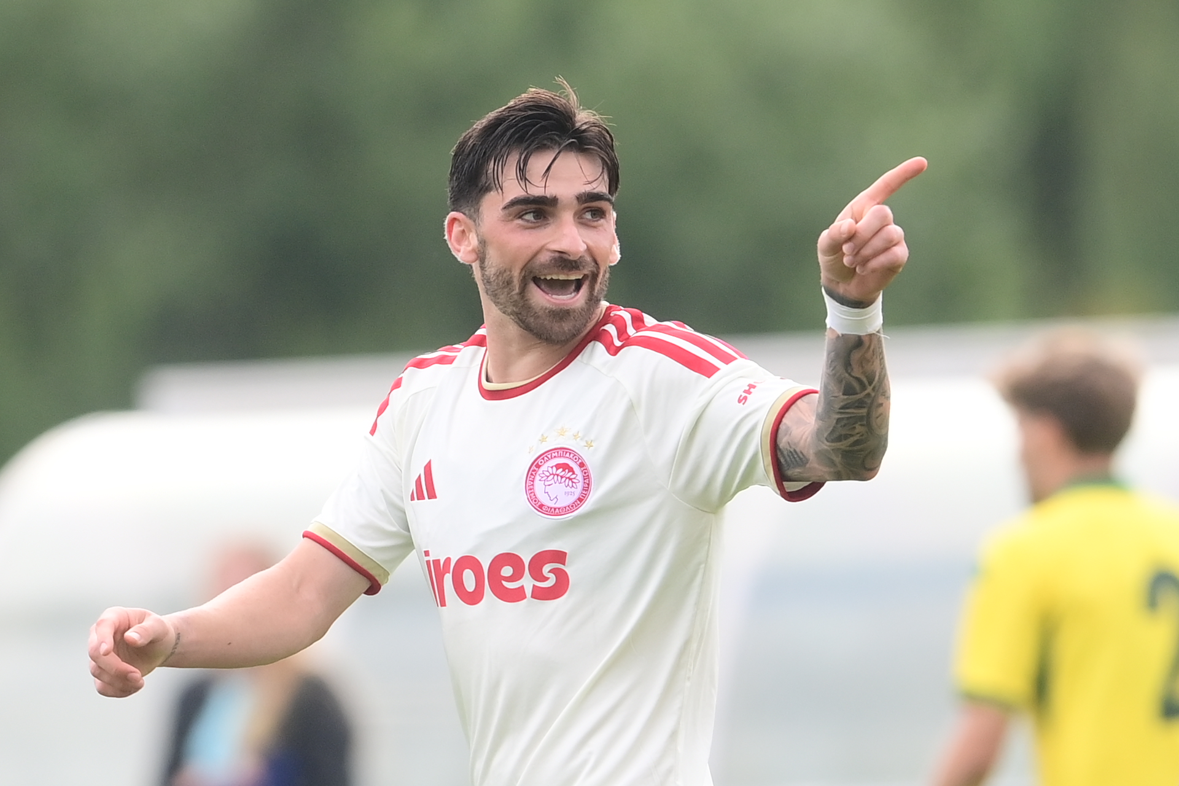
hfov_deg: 5.2
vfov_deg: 3.4
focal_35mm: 400
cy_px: 393
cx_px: 590
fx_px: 13099
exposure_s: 1/1000
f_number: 4
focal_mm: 400
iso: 800
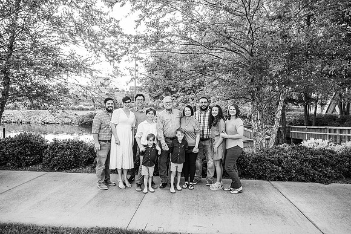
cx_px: 176
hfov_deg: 73.7
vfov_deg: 53.2
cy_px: 117
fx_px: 234
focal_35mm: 24
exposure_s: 1/200
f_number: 3.2
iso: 320
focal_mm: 24
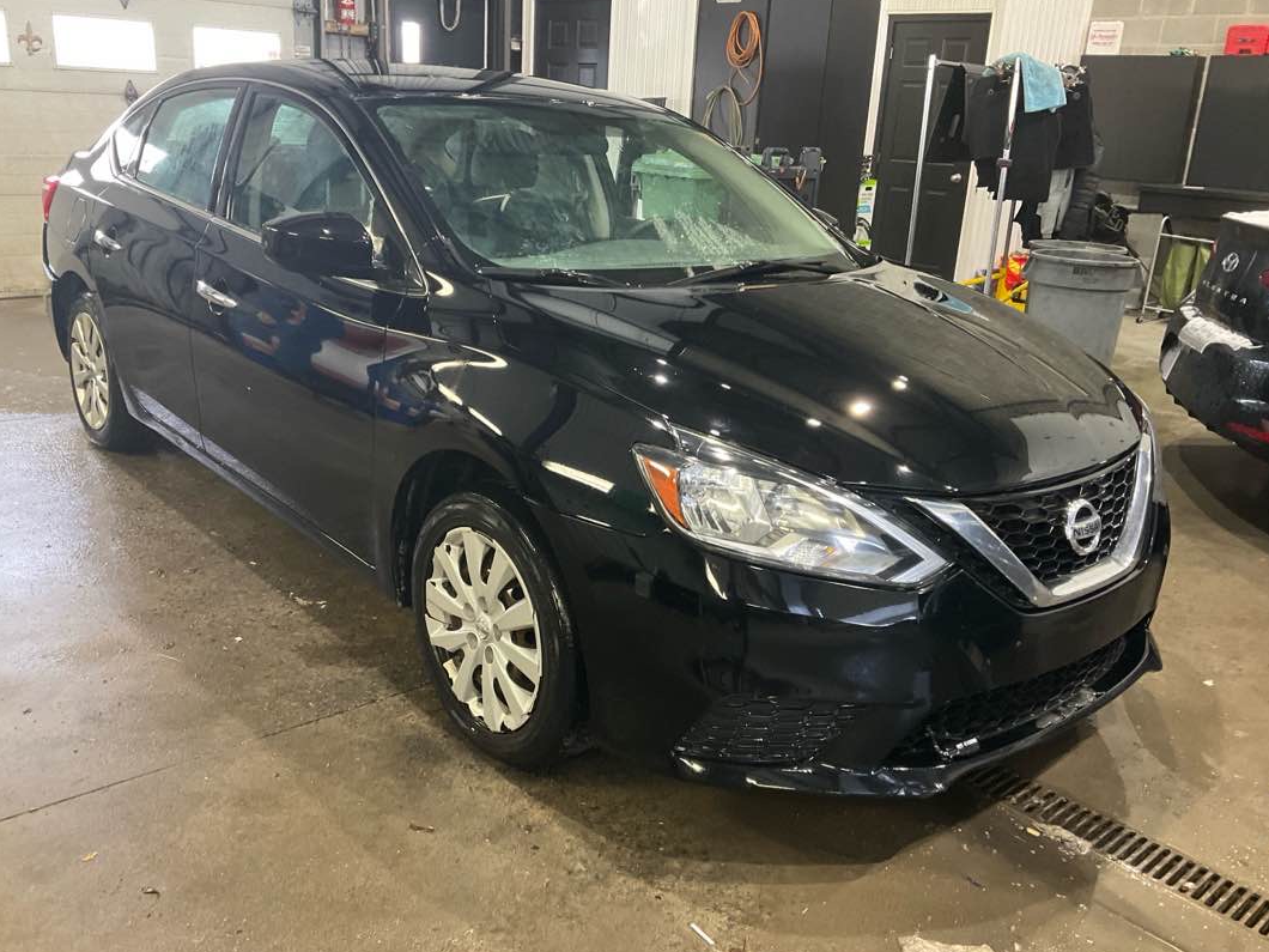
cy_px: 481
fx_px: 1136
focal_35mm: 31
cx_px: 634
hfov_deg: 58.4
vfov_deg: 45.4
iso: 200
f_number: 1.8
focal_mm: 3
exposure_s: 1/60
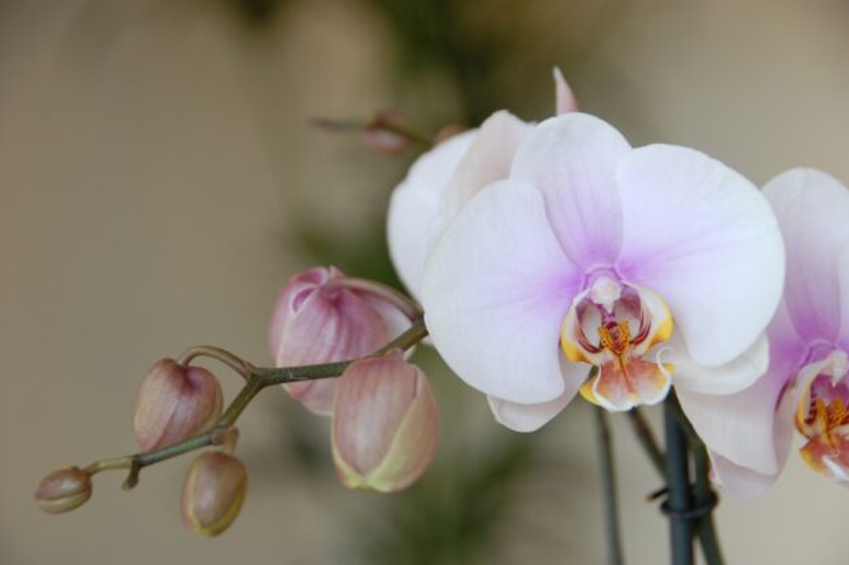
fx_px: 2923
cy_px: 282
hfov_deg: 16.5
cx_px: 425
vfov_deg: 11.0
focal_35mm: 124
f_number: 5
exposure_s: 1/15
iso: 200
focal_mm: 82
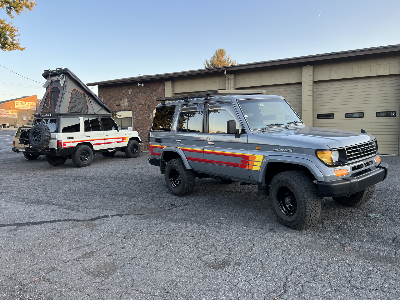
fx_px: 300
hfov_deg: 67.3
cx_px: 200
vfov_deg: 53.1
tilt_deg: -3.9
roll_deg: +0.7
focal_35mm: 26
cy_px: 150
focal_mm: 5.7
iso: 40
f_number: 1.5
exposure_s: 1/274
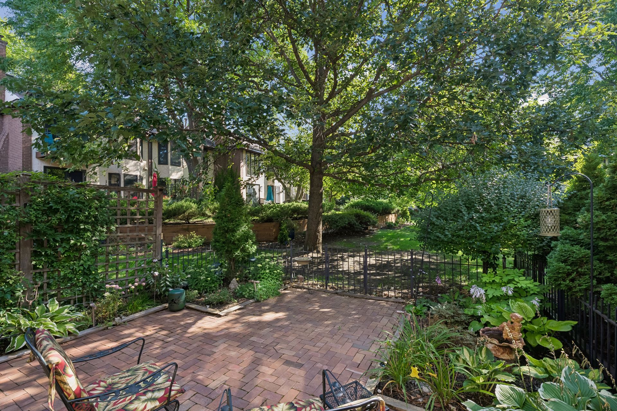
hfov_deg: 96.7
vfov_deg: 73.7
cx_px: 308
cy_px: 206
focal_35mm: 16
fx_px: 274
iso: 400
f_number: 9
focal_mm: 16
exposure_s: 1/125
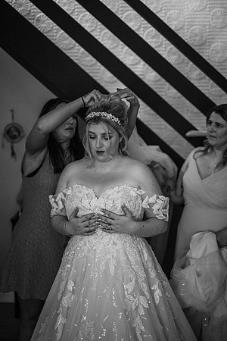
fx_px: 473
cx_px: 114
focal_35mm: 50
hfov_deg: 27.0
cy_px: 170
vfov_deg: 39.6
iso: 400
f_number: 1.4
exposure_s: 1/200
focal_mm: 50
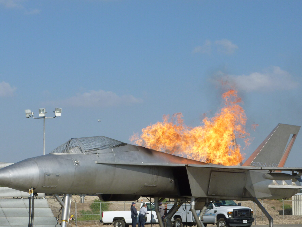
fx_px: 942
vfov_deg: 13.7
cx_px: 163
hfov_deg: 18.2
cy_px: 160
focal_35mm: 108
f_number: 4.4
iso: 100
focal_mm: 13.3
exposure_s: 1/1000
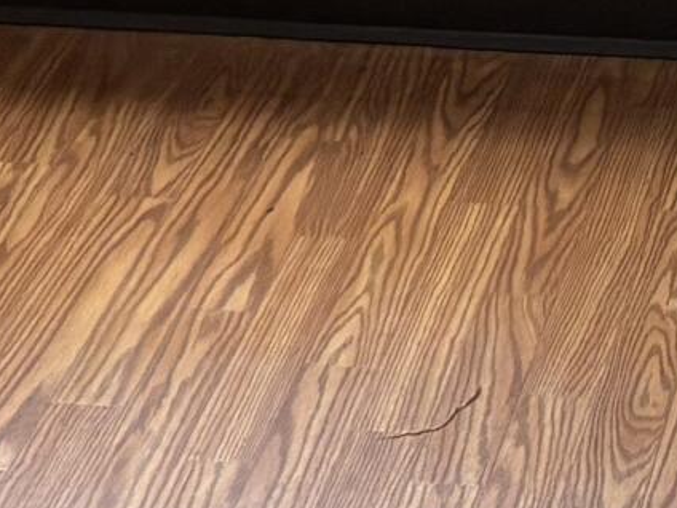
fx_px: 3599
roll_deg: -1.7
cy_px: -1029
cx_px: 1001
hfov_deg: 10.4
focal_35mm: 184
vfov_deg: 7.2
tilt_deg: -7.8
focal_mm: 5.96
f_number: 1.6
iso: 160
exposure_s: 1/60
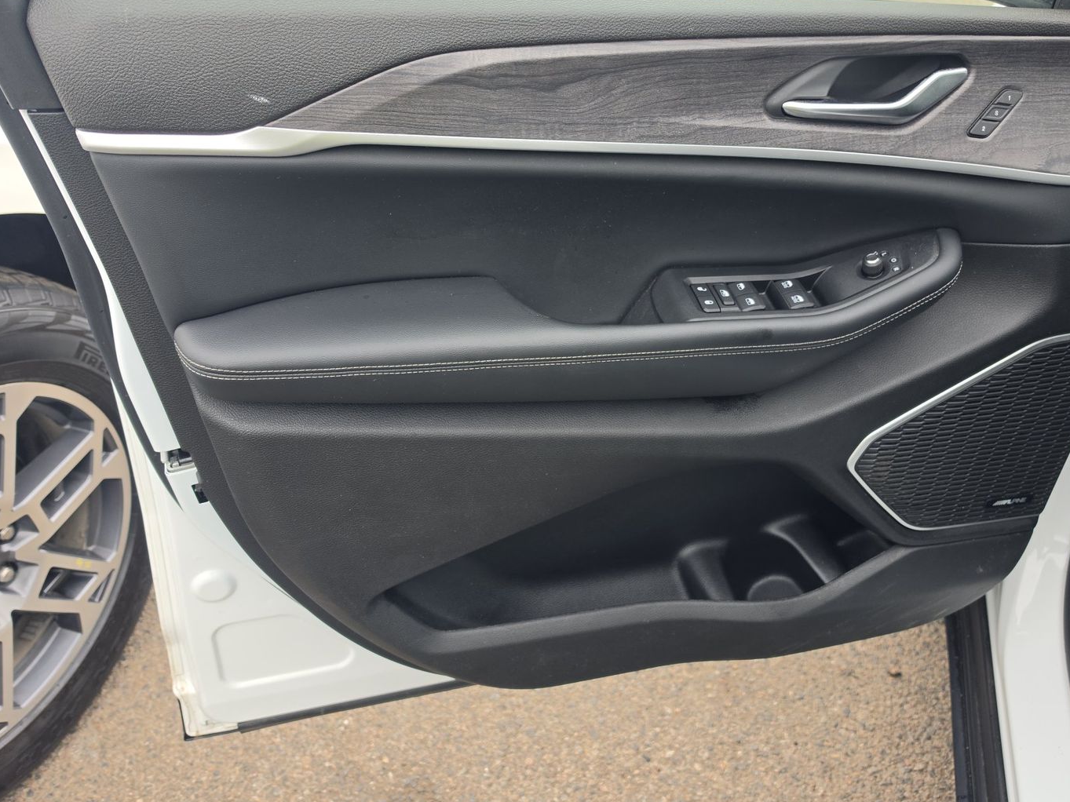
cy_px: 337
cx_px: 587
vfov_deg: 51.1
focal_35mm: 27
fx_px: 835
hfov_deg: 65.2
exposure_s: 1/119
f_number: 1.4
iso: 13
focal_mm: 6.5
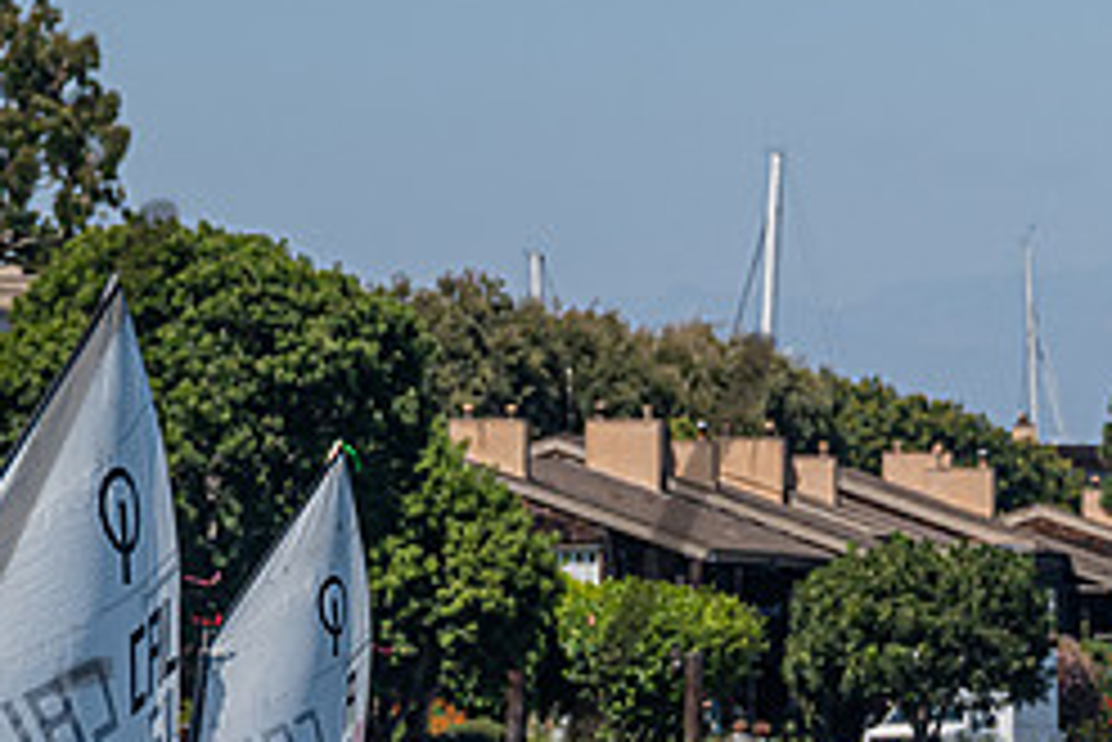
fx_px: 16442
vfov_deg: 2.6
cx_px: 932
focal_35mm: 532
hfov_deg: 3.9
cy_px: 967
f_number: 7.6
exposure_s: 1/1000
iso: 250
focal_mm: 180
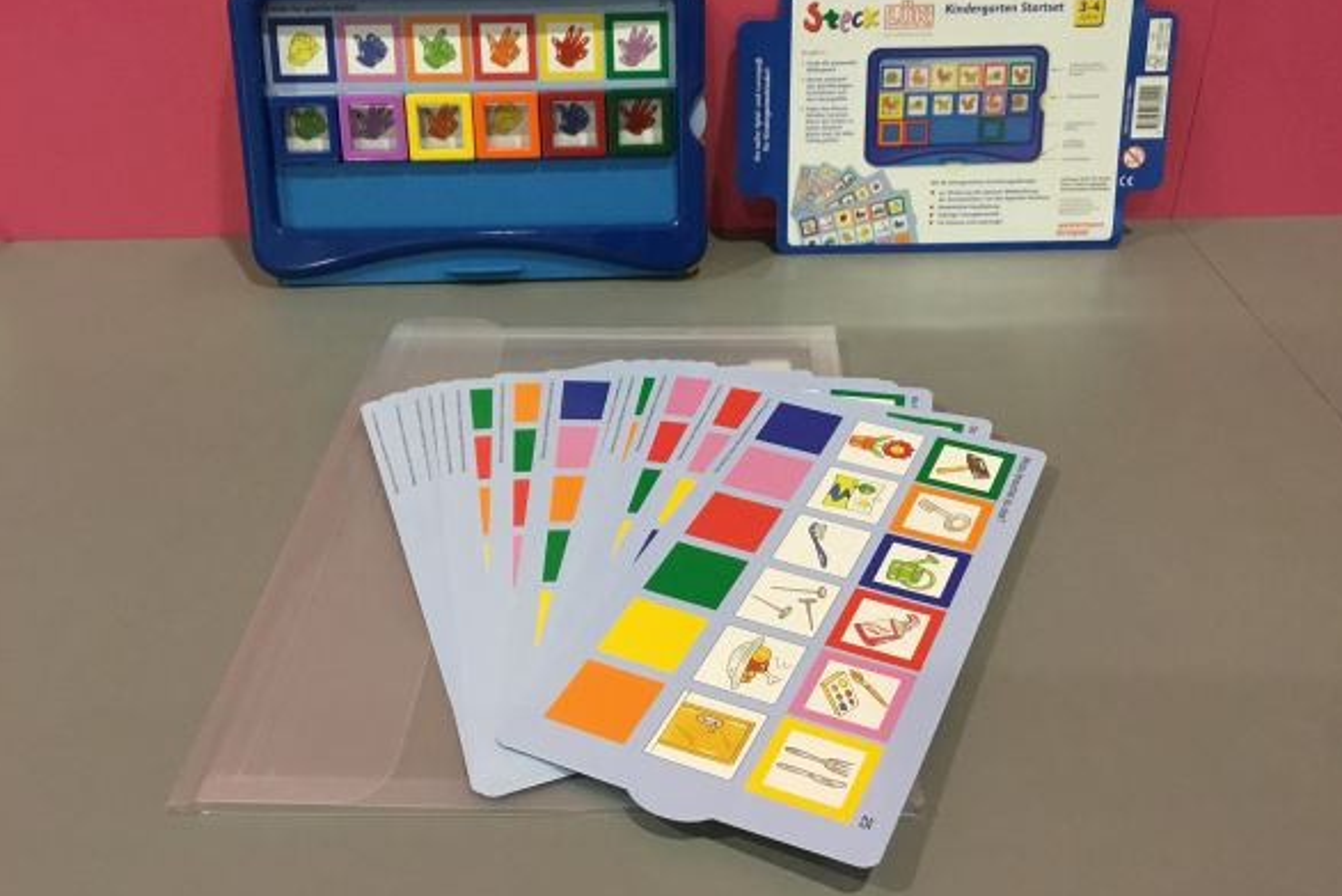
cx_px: 669
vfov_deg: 39.9
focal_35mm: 33
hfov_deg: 57.2
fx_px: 1230
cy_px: 392
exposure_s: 1/33
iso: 200
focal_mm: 3.3
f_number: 2.4
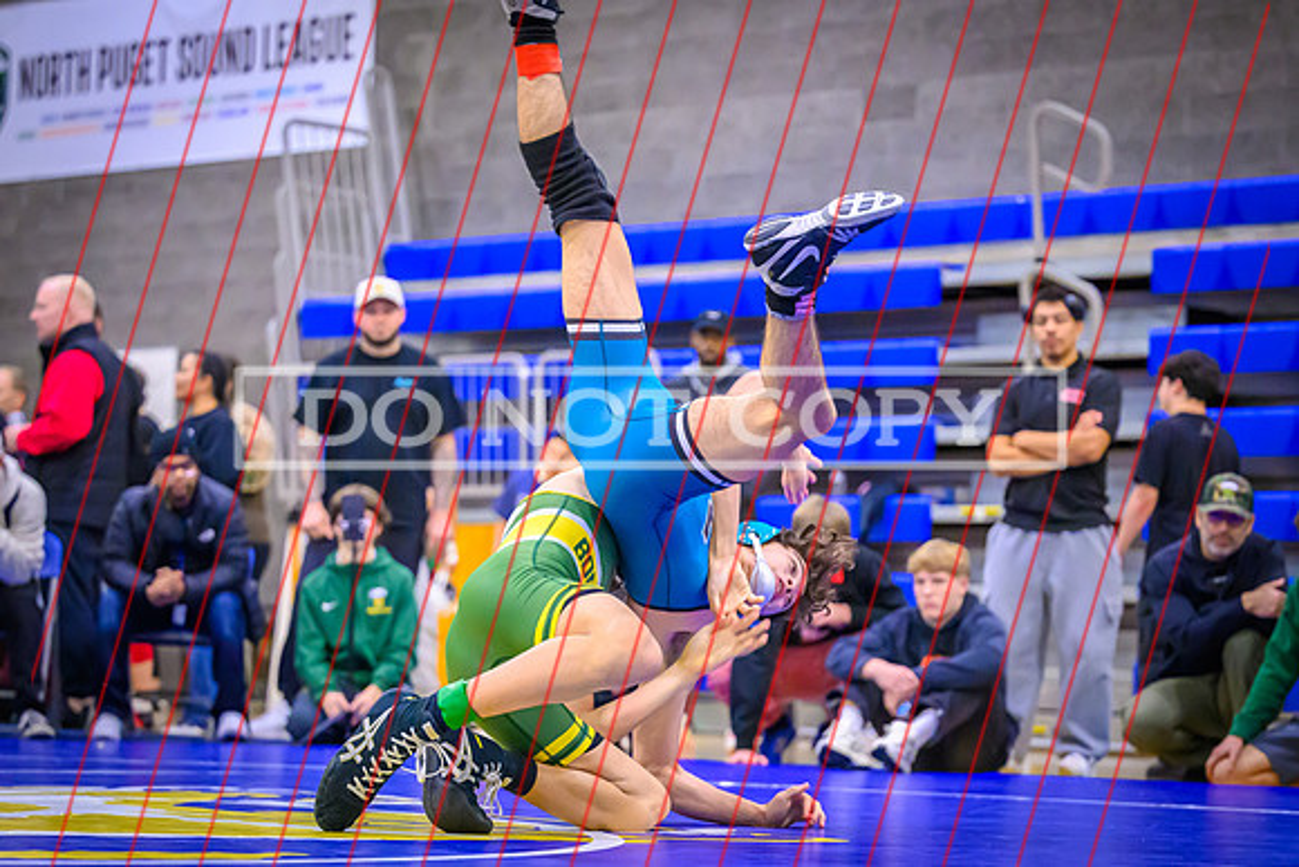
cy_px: 552
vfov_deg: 12.4
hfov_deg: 18.5
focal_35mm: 111
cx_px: 623
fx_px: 3991
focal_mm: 84
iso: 6400
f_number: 2.8
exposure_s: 1/640
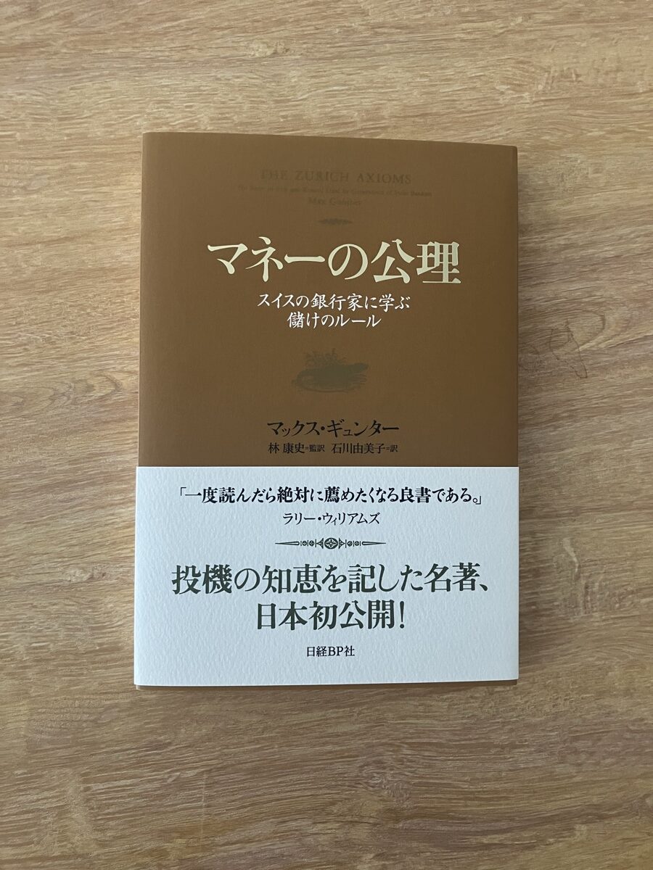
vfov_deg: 63.4
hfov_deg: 49.7
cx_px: 326
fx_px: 704
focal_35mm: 28
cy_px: 435
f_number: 1.8
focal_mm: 3.99
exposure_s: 1/60
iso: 160
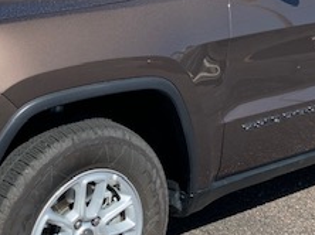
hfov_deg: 26.0
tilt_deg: -11.6
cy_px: 64
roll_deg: -4.1
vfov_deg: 19.5
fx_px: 682
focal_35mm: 75
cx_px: 125
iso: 25
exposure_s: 1/1447
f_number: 1.8
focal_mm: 4.25
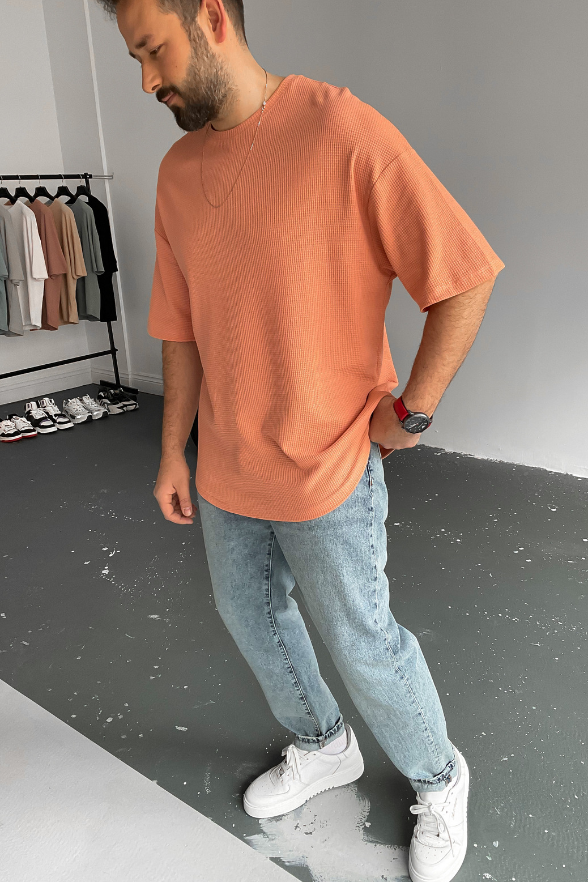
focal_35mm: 31
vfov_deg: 60.3
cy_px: 451
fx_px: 759
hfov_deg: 42.3
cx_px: 300
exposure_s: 1/70
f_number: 1.8
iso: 64
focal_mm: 3
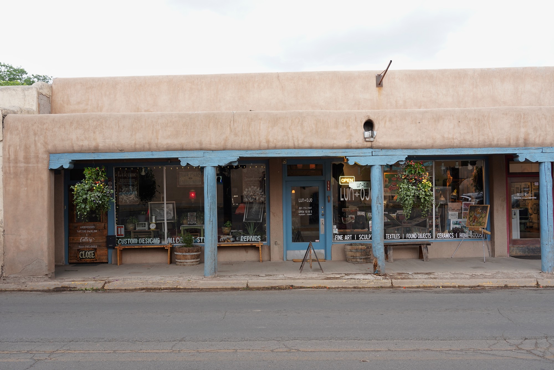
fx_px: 508
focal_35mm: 33
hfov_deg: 57.2
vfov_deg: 40.0
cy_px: 185
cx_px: 277
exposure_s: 1/100
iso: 400
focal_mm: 33
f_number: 7.1
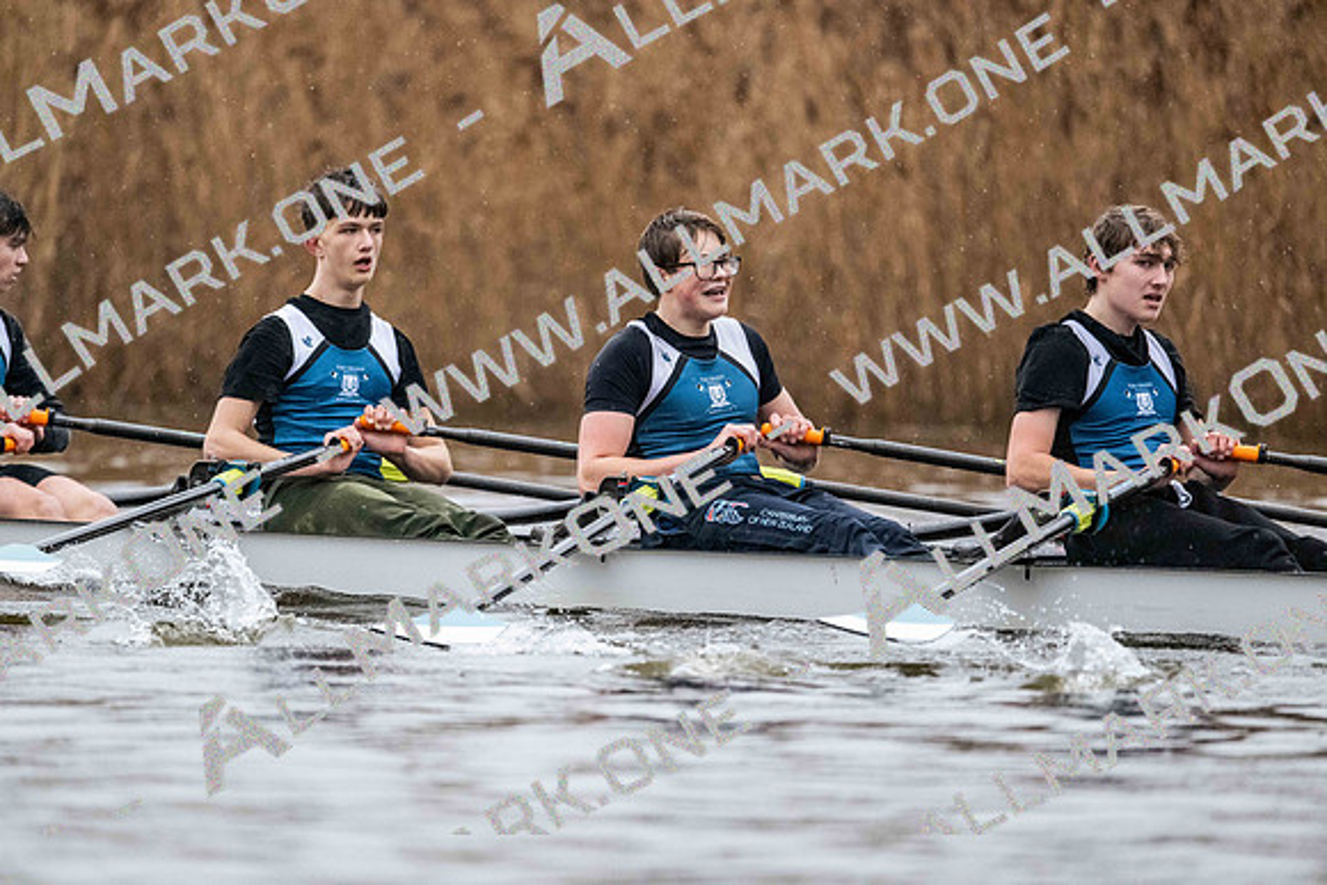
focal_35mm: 400
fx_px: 14747
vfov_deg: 3.4
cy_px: 442
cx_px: 664
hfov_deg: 5.2
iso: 6400
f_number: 4.5
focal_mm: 400
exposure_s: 1/1600
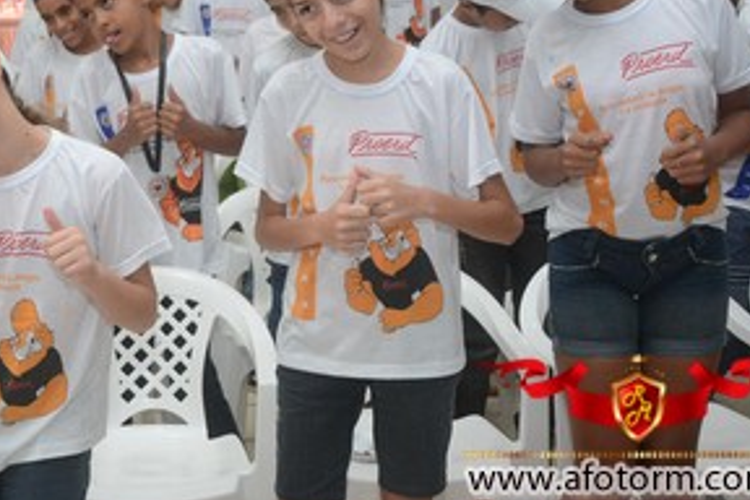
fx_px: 1271
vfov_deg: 22.1
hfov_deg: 32.6
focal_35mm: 61
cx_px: 247
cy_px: 133
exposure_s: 1/125
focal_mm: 26
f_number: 3.8
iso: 1600
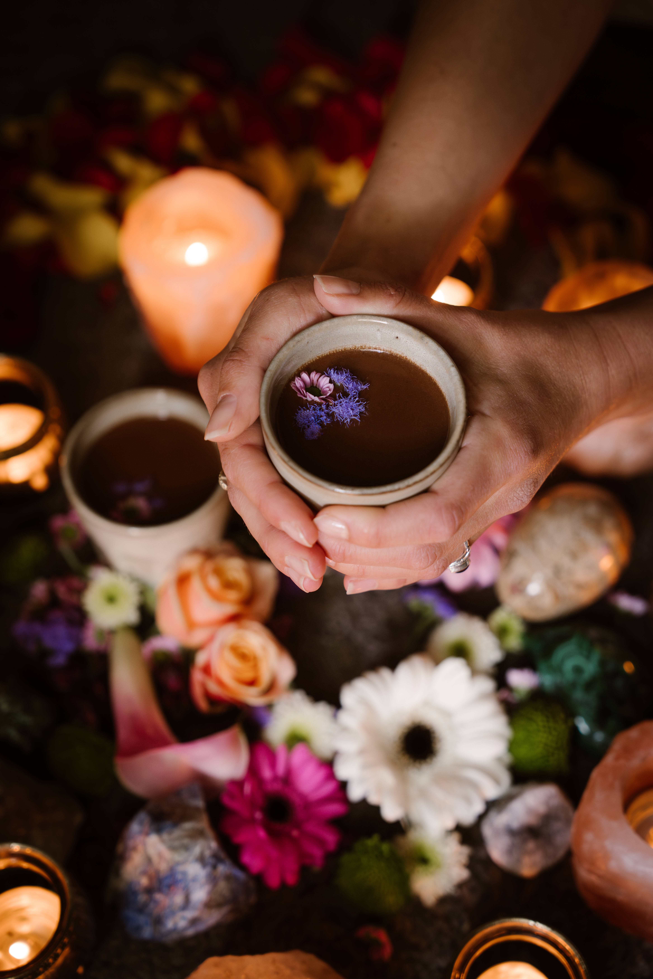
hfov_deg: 19.5
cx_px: 326
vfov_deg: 28.8
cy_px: 490
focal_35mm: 70
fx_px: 1904
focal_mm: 70
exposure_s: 1/200
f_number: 2.8
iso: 1250
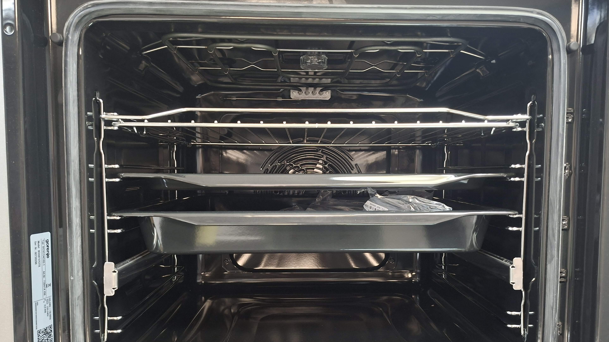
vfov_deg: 44.2
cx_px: 314
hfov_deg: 71.9
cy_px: 201
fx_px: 420
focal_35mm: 26
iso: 400
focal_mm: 5.54
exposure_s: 1/25
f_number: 1.8
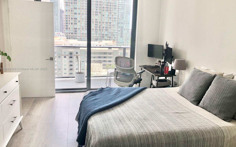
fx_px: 193
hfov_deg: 62.9
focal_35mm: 30
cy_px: 69
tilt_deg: -12.1
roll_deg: -2.4
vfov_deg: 41.8
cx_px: 118
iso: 25
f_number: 1.8
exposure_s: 1/120
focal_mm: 3.99
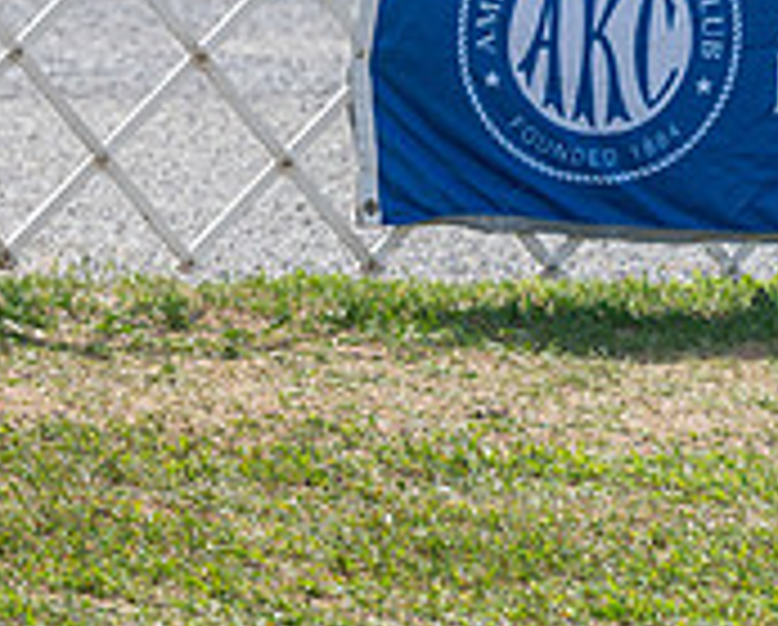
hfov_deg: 4.3
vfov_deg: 3.5
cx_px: -414
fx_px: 10287
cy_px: -133
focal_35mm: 446
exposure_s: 1/2000
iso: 400
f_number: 5
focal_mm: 142
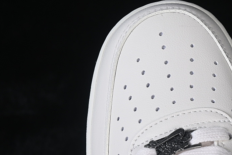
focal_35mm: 117
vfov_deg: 11.7
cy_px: 103
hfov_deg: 17.4
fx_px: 754
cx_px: 179
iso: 160
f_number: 7.1
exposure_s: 1/80
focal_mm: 50
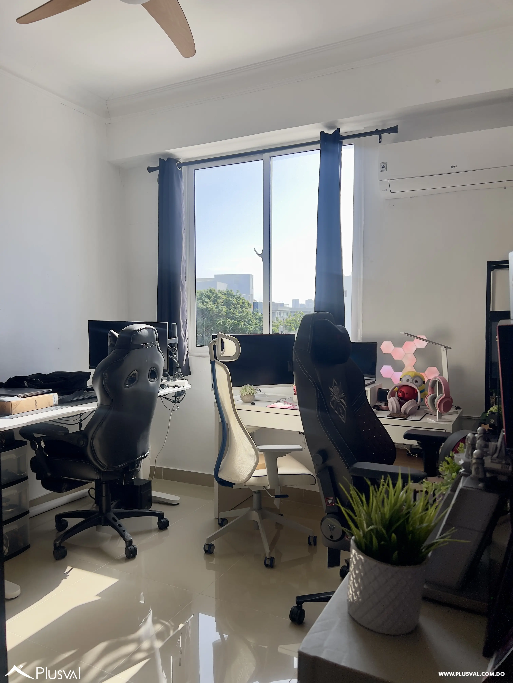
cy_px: 342
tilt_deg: -4.5
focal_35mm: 26
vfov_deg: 67.3
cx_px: 256
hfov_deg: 53.1
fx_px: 514
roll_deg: +0.3
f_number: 1.5
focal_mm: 5.7
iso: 50
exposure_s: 1/902
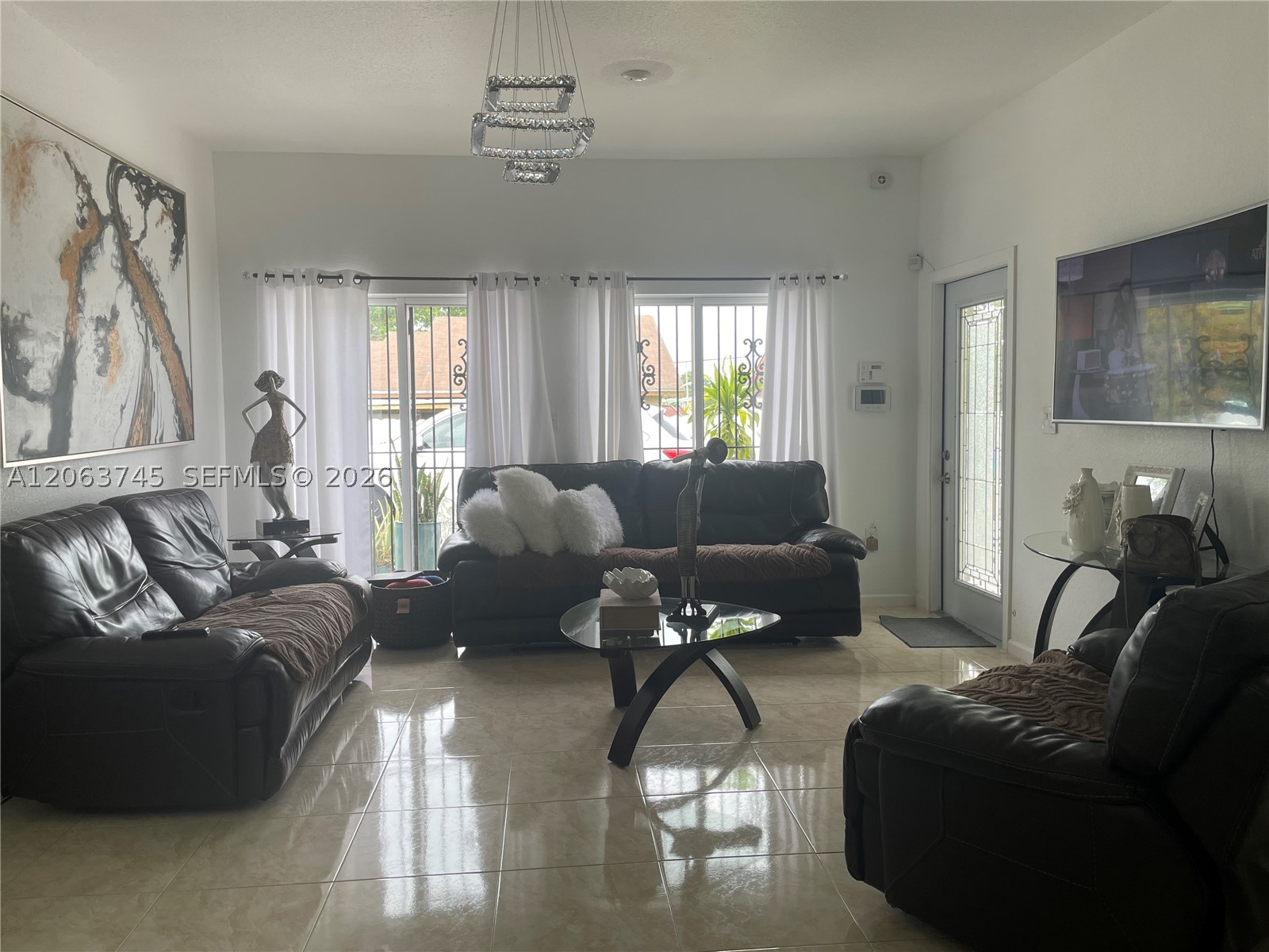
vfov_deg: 53.1
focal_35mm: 26
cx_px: 634
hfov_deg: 67.3
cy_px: 476
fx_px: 953
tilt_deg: -4.3
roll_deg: +1.3
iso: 40
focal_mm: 4.2
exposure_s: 1/120
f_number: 1.6
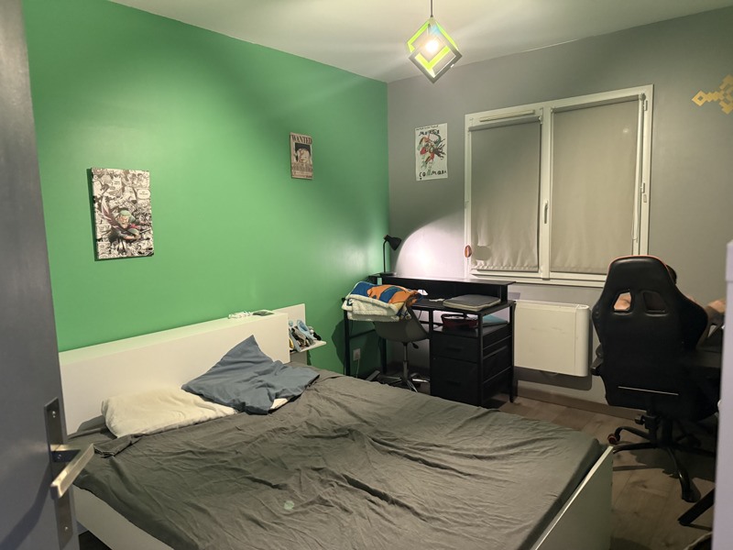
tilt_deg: -6.9
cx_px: 366
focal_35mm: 24
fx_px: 508
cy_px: 275
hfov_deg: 71.6
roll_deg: +1.3
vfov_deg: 56.8
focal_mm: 6.76
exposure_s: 1/33
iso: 800
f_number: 1.78
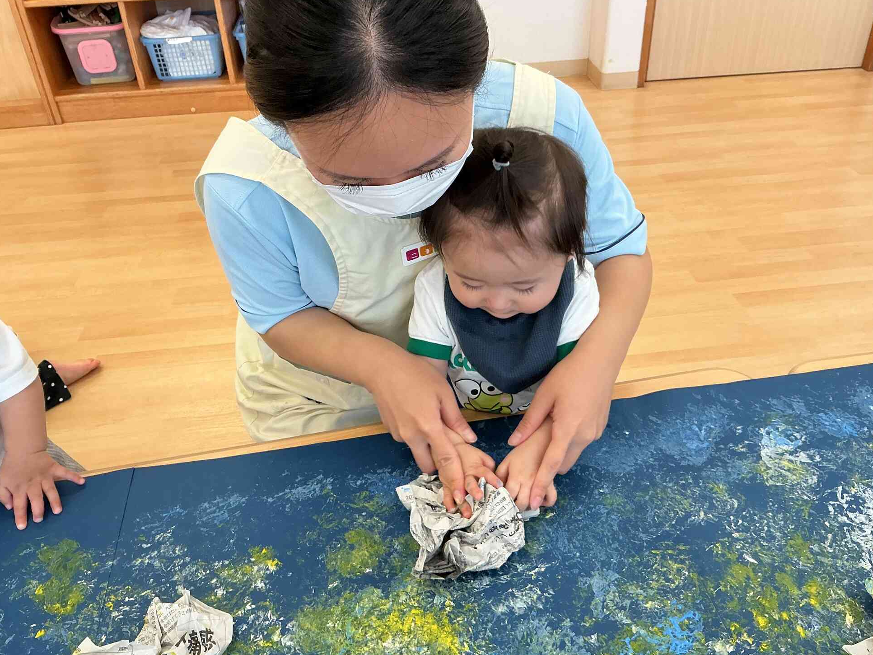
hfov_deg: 60.0
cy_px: 319
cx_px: 449
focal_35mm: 30
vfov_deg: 46.8
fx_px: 757
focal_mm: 3
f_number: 1.8
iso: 64
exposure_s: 1/120
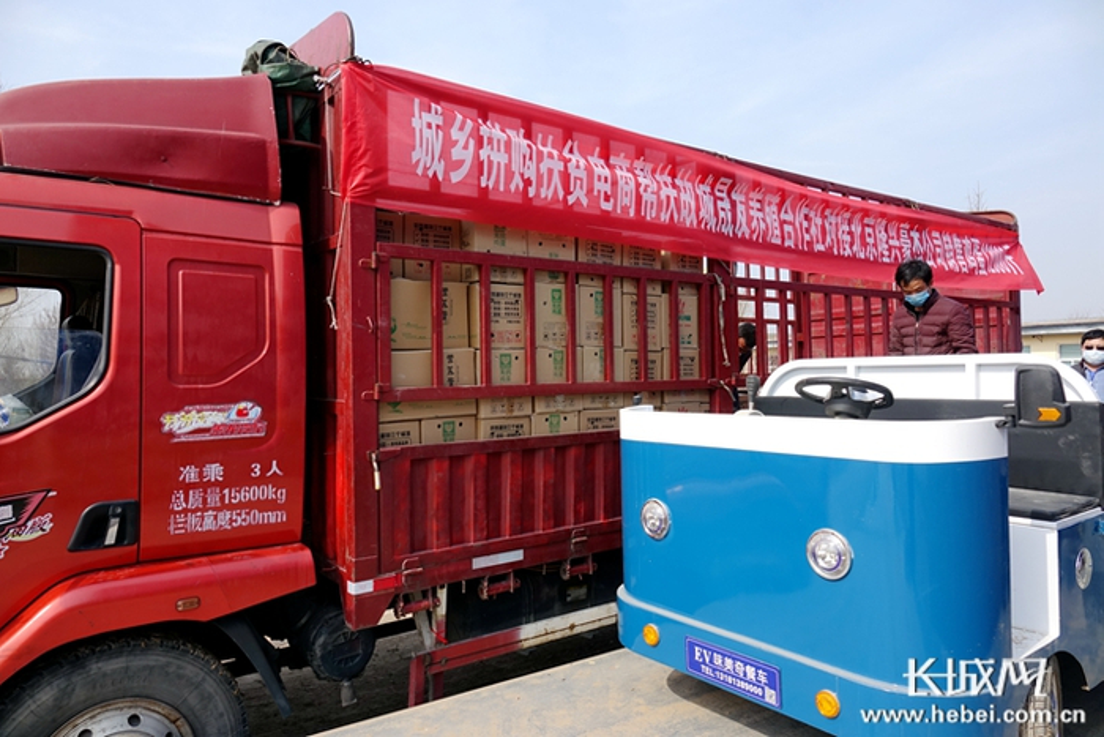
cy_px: 368
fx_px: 736
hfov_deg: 73.7
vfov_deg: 53.2
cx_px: 552
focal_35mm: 24
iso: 100
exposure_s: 1/500
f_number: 4
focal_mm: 8.82
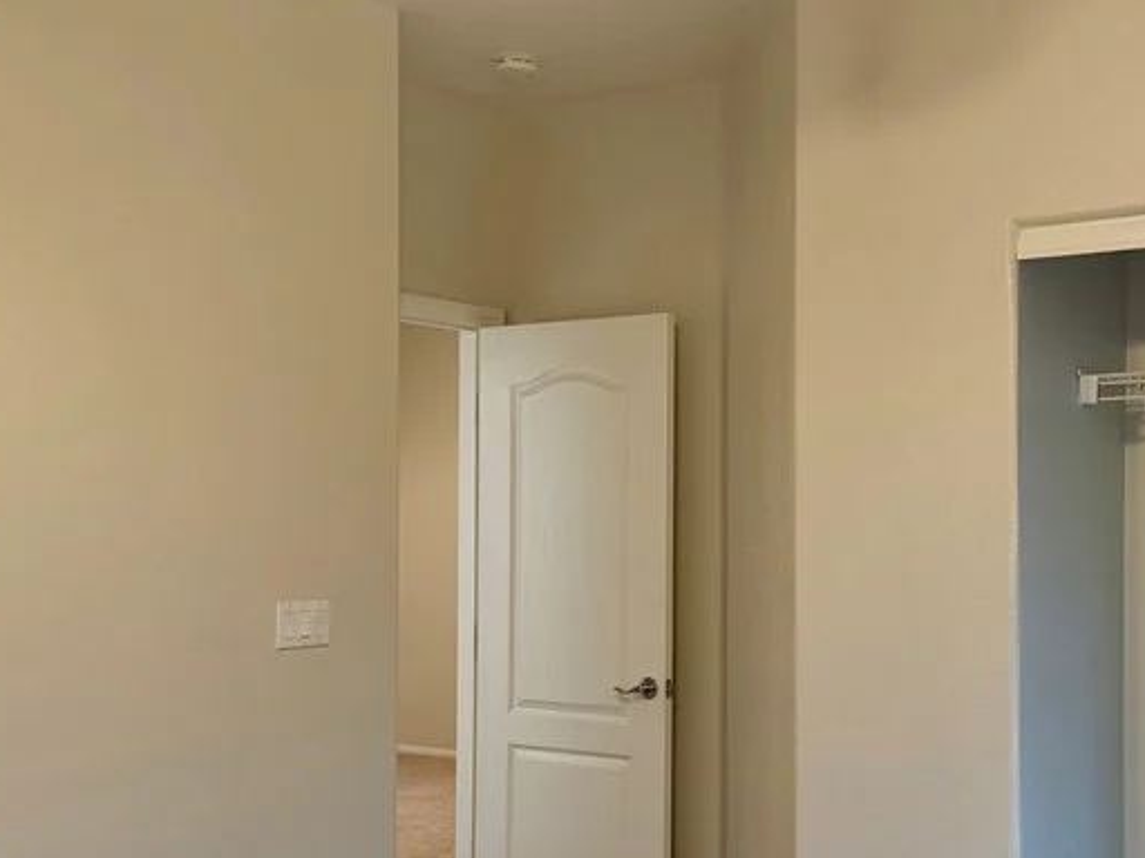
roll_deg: -0.1
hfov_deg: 39.2
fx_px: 1588
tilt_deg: +0.8
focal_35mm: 48
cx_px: 758
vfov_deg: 30.2
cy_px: 518
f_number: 1.78
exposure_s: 1/91
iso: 200
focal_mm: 6.76
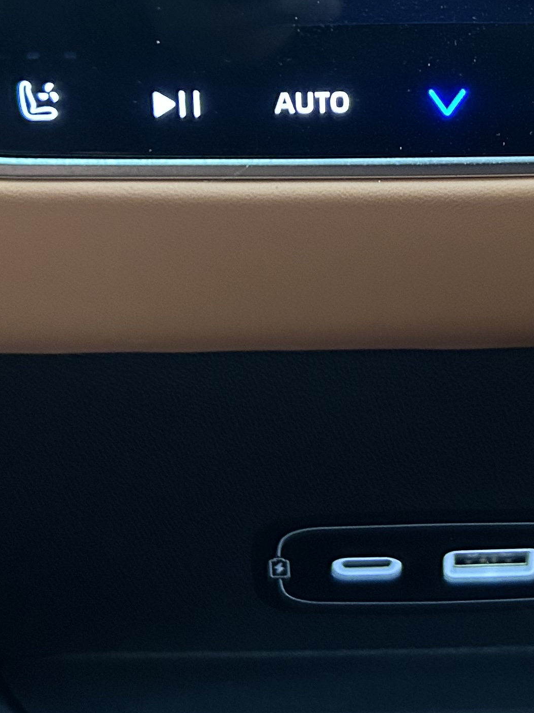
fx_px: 1543
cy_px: 73
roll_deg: -0.6
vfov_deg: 25.2
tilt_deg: -38.8
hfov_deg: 19.4
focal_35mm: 75
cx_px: 423
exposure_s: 1/37
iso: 400
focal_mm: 5.7
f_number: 1.5
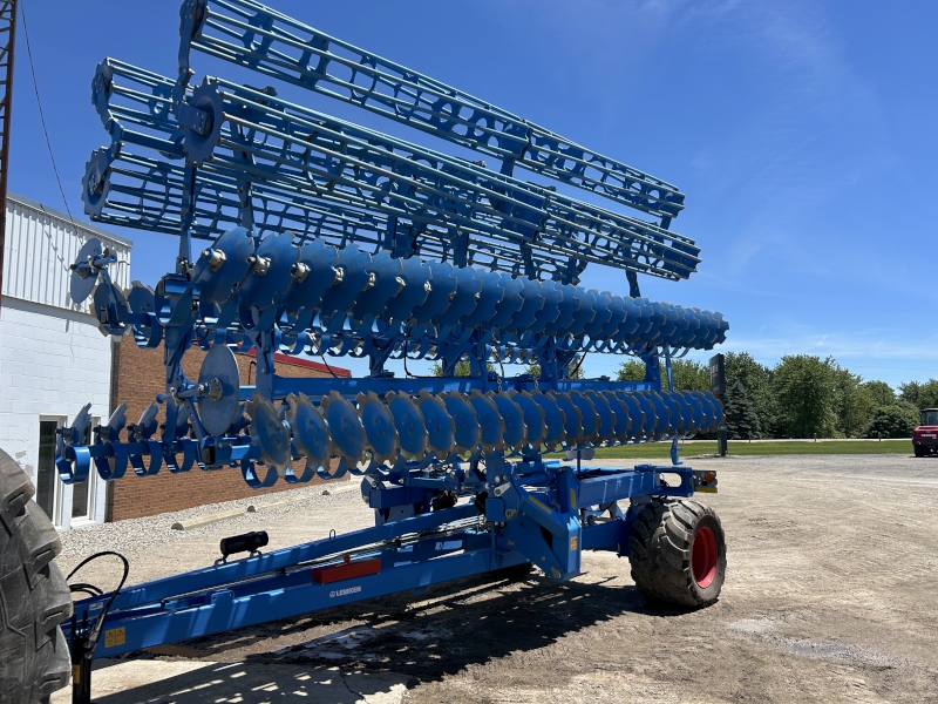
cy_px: 352
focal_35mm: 26
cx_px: 469
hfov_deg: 67.3
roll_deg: +0.7
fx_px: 705
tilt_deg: +6.3
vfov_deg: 53.1
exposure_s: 1/3165
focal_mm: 5.7
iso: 50
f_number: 1.5
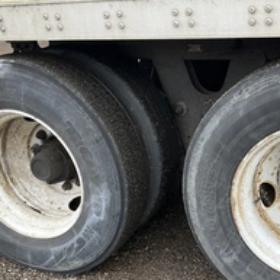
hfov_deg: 31.8
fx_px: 485
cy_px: 197
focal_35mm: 53
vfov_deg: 31.8
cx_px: 196
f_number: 1.8
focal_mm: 3
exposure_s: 1/303
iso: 25
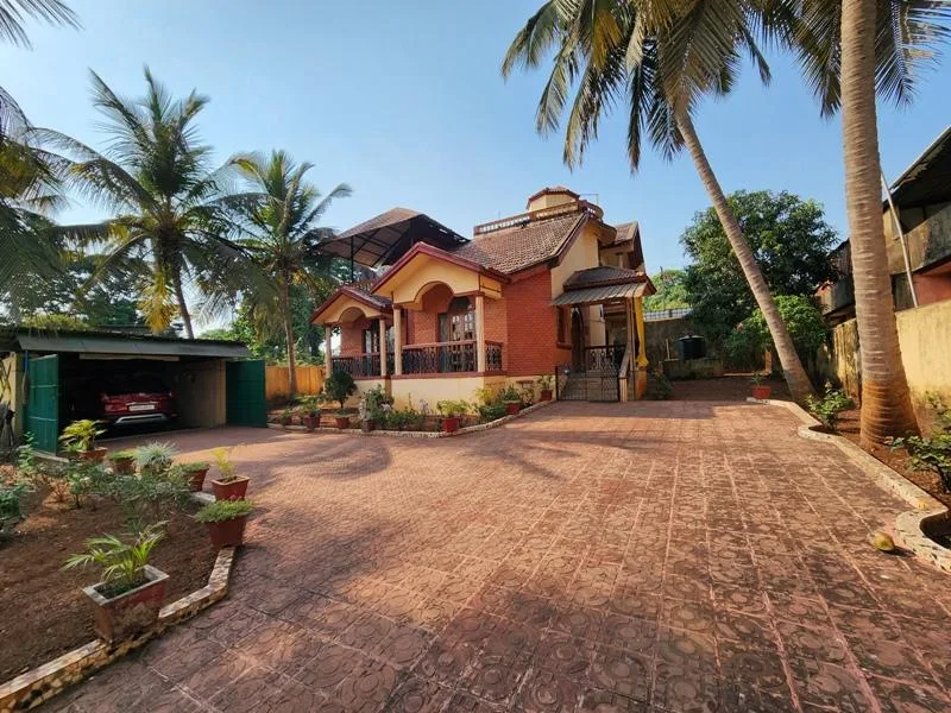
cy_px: 356
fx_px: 357
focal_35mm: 13
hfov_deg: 106.2
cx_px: 476
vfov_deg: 89.9
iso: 50
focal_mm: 2.2
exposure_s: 1/1453
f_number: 2.2
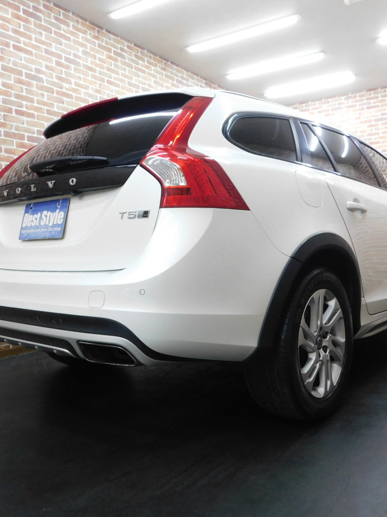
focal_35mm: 31
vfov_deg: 58.4
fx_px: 462
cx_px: 210
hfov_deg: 45.4
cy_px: 257
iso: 250
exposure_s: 1/30
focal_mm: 4
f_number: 3
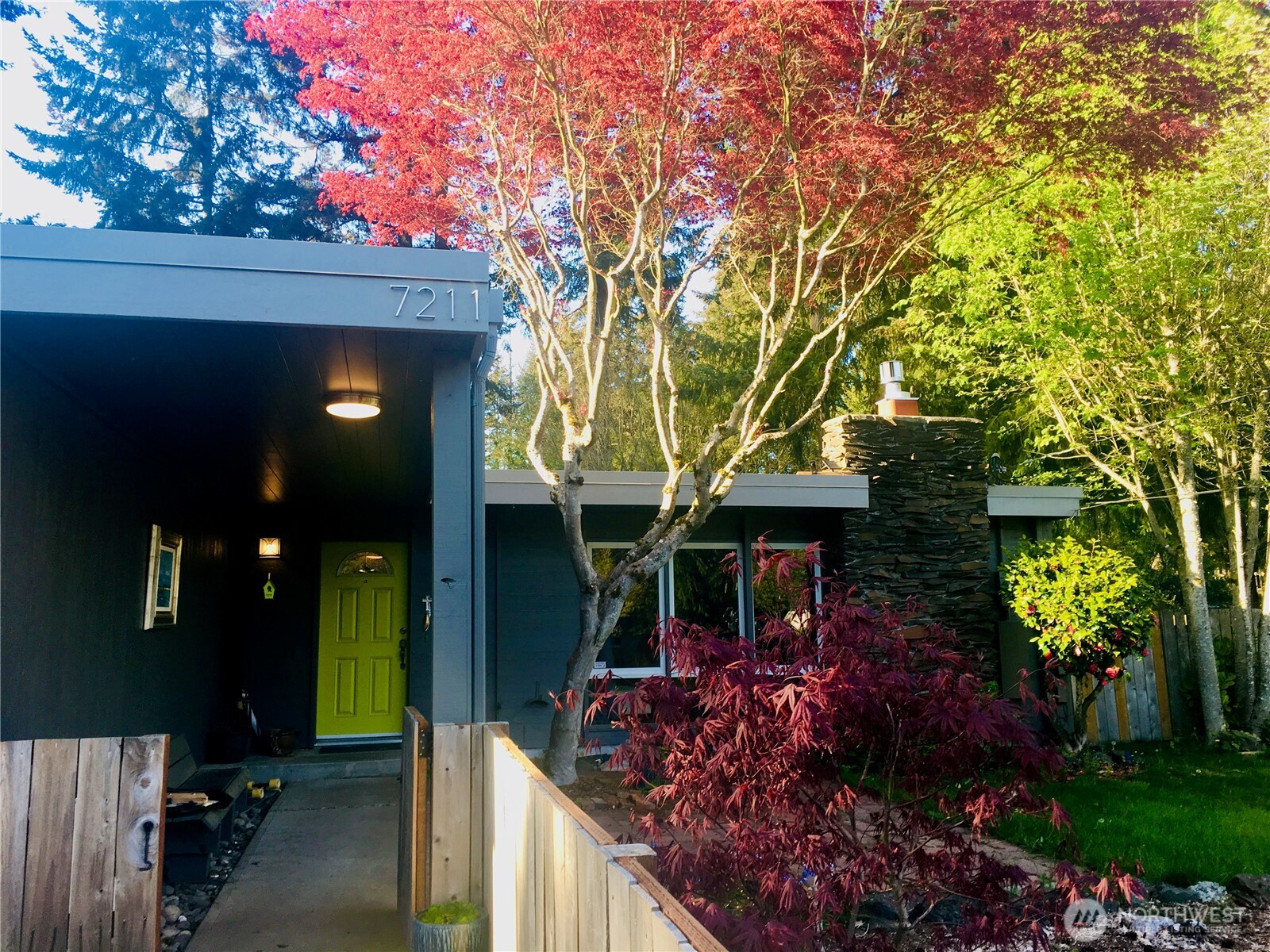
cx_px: 635
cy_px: 476
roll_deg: -0.2
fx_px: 1064
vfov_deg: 48.2
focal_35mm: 29
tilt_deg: +9.8
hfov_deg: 61.7
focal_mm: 4.15
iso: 25
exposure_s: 1/121
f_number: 2.2
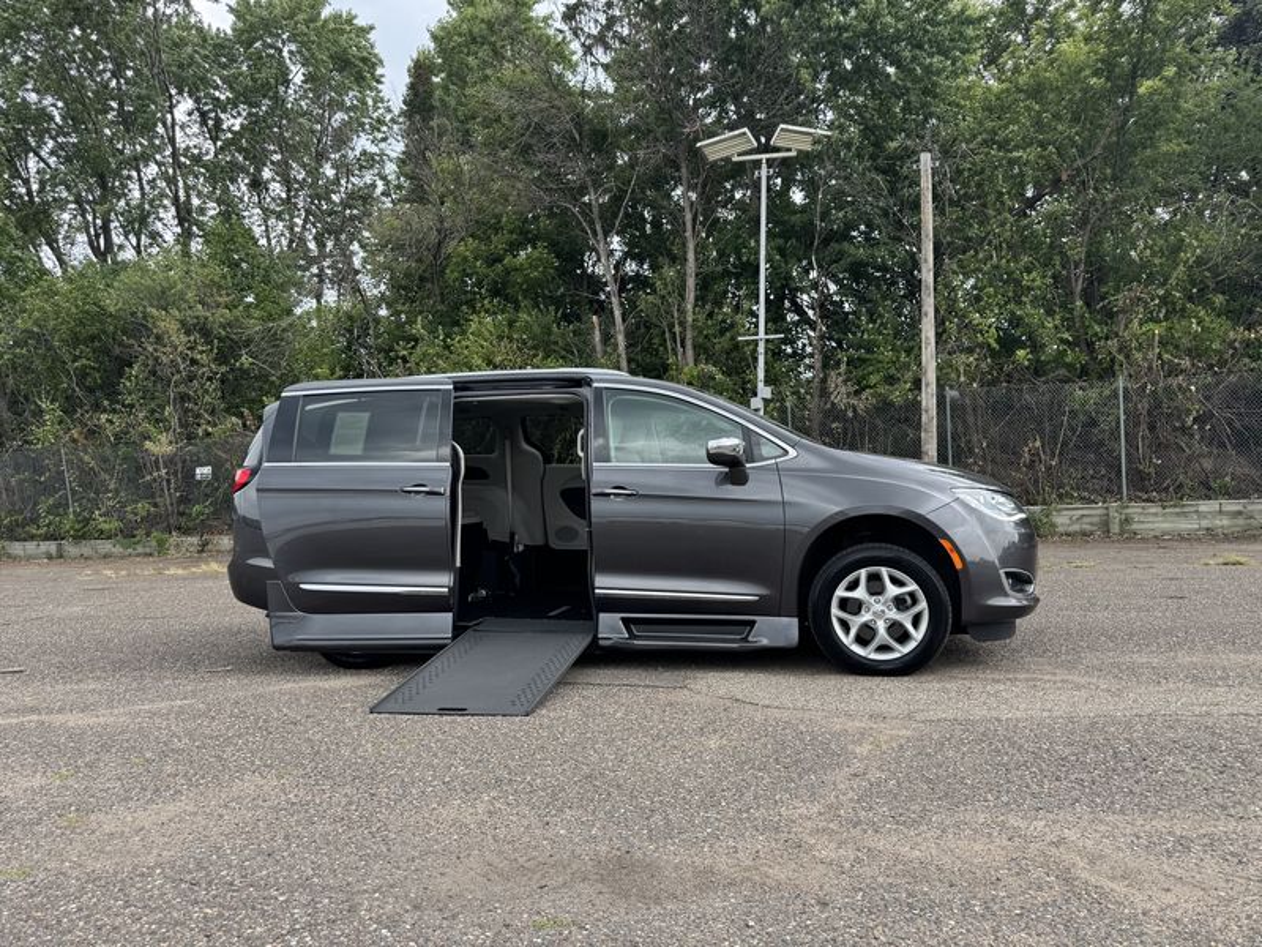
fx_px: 875
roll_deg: +1.2
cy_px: 474
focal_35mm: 24
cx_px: 631
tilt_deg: +0.8
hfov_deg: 71.6
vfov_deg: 56.8
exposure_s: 1/280
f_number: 1.78
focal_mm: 6.76
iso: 80
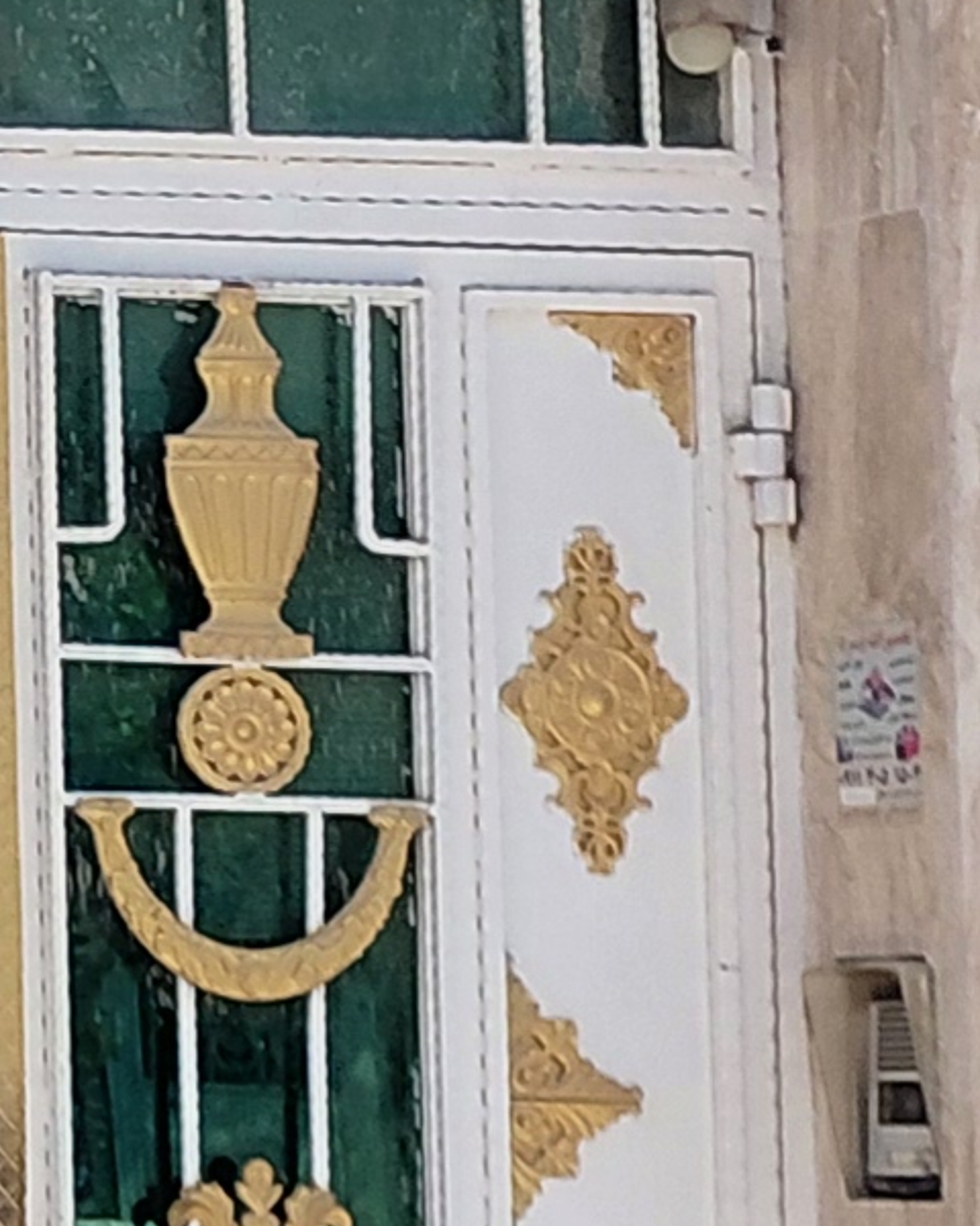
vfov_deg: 11.6
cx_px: -2891
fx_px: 6018
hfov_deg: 7.1
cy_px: 452
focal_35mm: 166
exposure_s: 1/1292
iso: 50
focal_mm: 4.69
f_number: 1.8
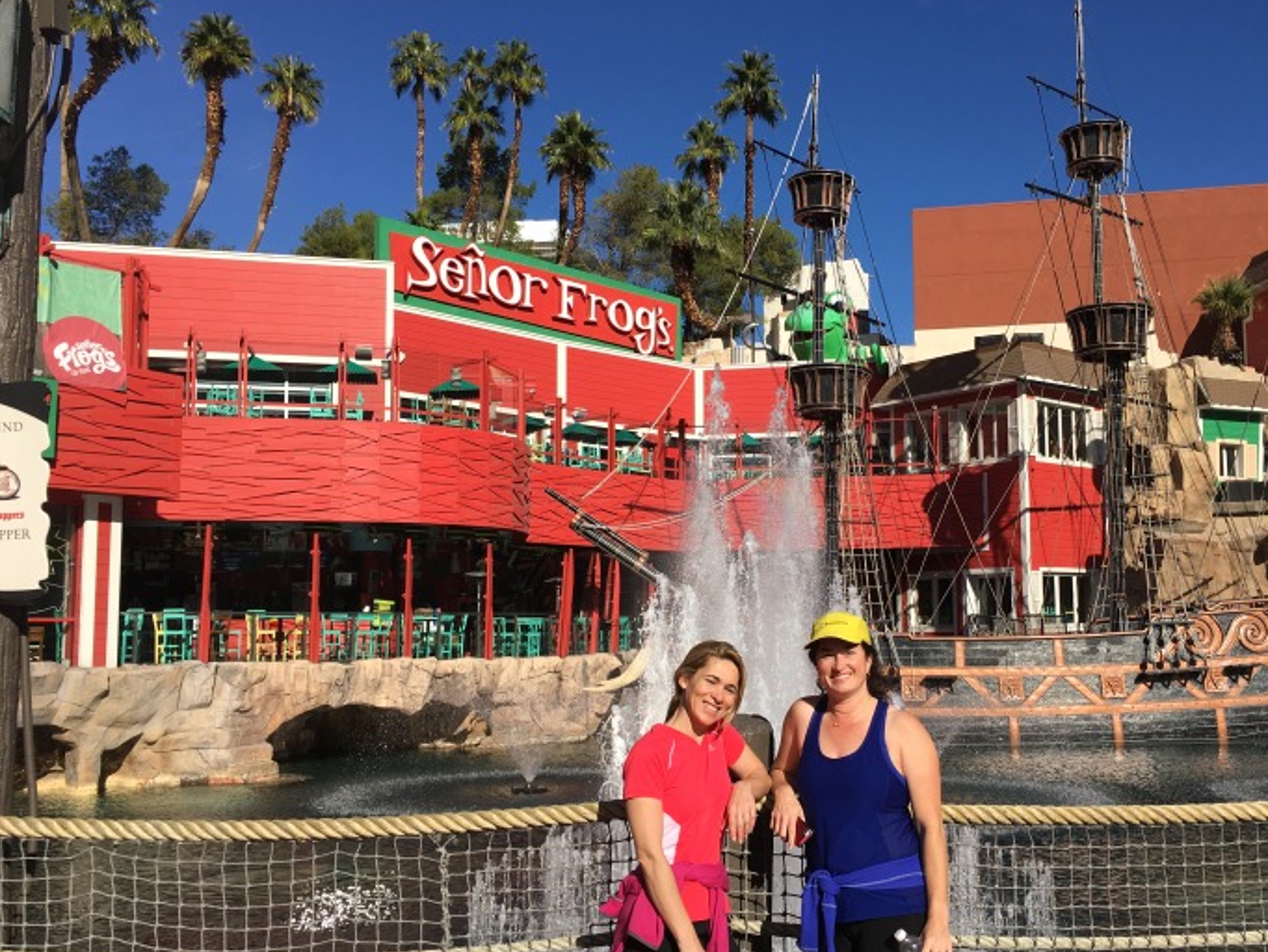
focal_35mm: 34
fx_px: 1246
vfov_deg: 41.8
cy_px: 519
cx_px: 738
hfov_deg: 53.7
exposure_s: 1/2564
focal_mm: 4.15
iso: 25
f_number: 2.2
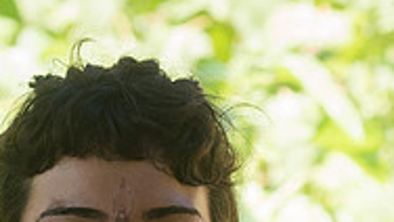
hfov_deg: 5.9
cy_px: 344
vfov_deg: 3.3
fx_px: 3815
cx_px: 50
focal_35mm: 365
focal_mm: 80
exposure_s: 1/200
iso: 500
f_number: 5.6
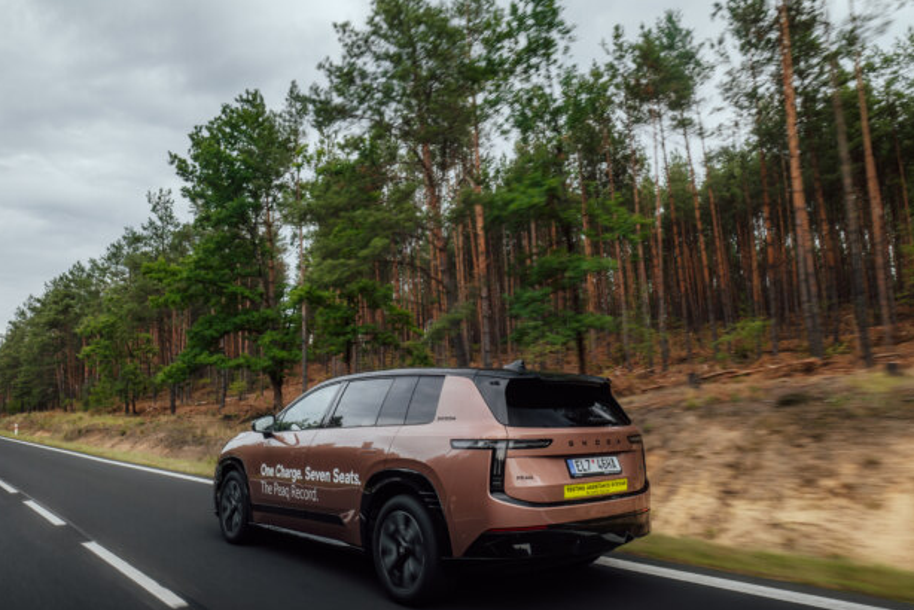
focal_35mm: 25
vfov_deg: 51.1
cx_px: 493
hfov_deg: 71.4
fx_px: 635
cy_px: 353
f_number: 8
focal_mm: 20
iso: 100
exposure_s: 1/80
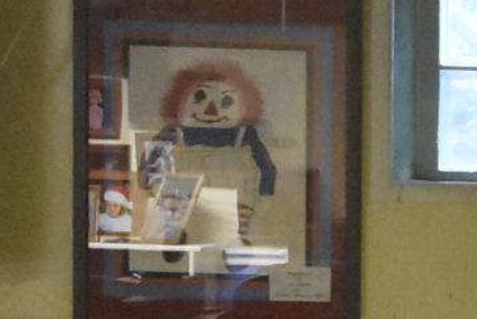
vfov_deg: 6.8
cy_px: 303
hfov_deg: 8.8
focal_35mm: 203
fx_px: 2693
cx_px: 1306
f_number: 4.5
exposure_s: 1/60
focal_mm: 24
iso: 11400
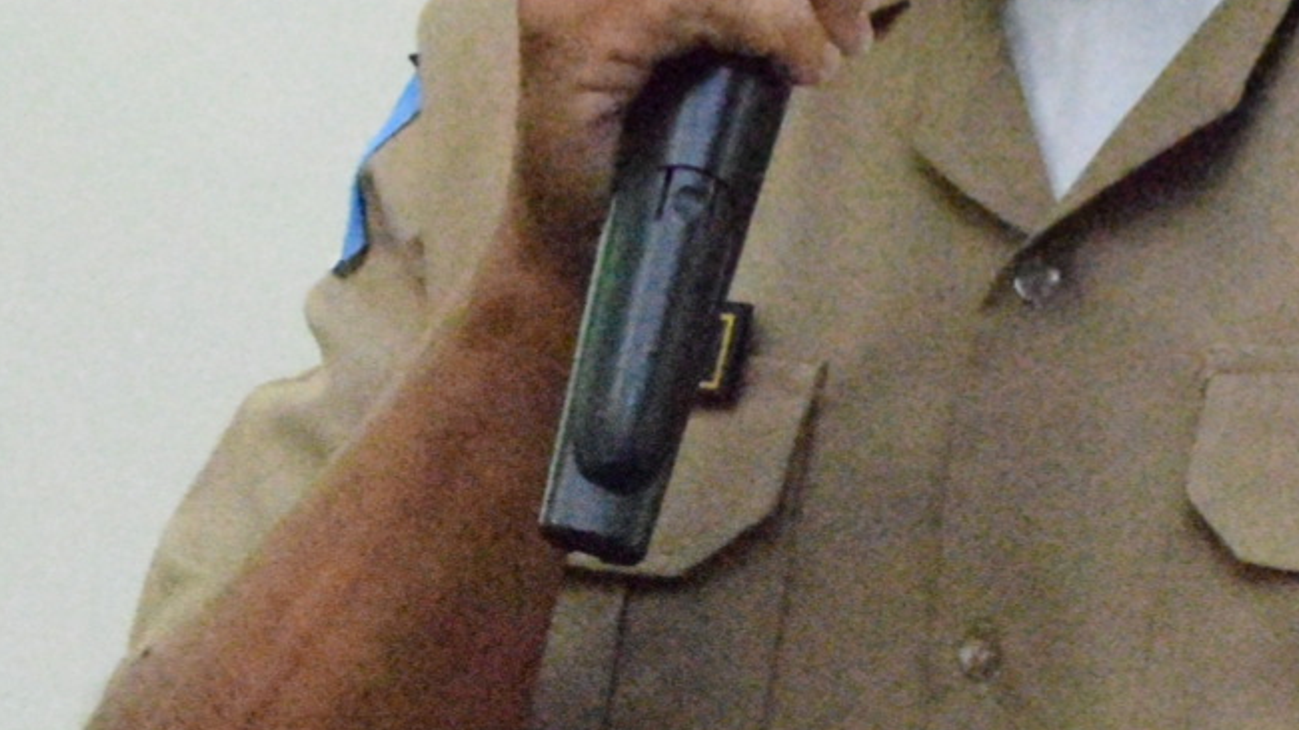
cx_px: 1703
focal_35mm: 398
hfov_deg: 5.4
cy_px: 578
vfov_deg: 3.0
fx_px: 13717
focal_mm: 55
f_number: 8
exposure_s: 1/250
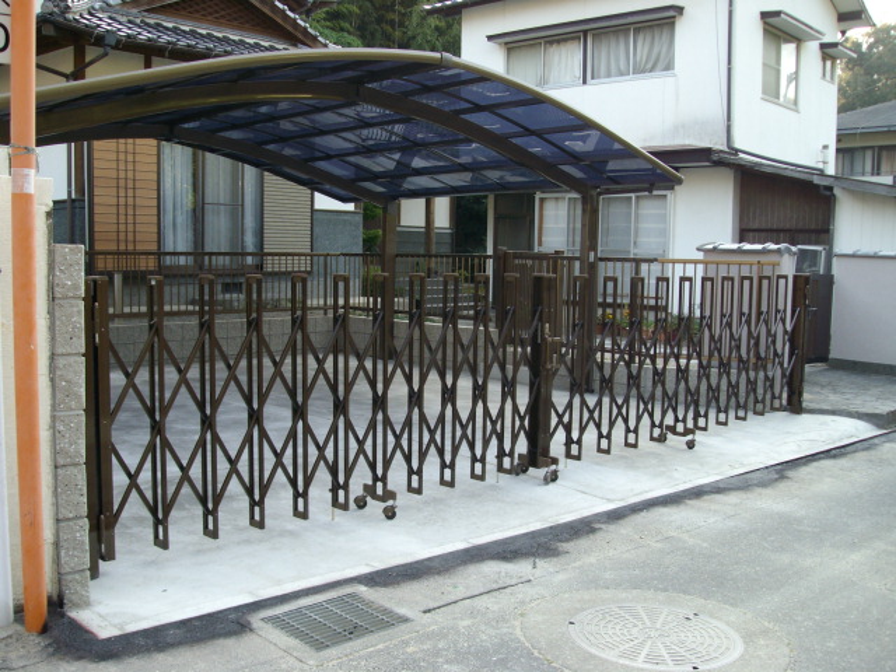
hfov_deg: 51.4
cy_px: 336
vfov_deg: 39.7
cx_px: 448
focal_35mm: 36
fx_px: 932
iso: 80
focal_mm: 6
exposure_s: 1/160
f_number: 2.7
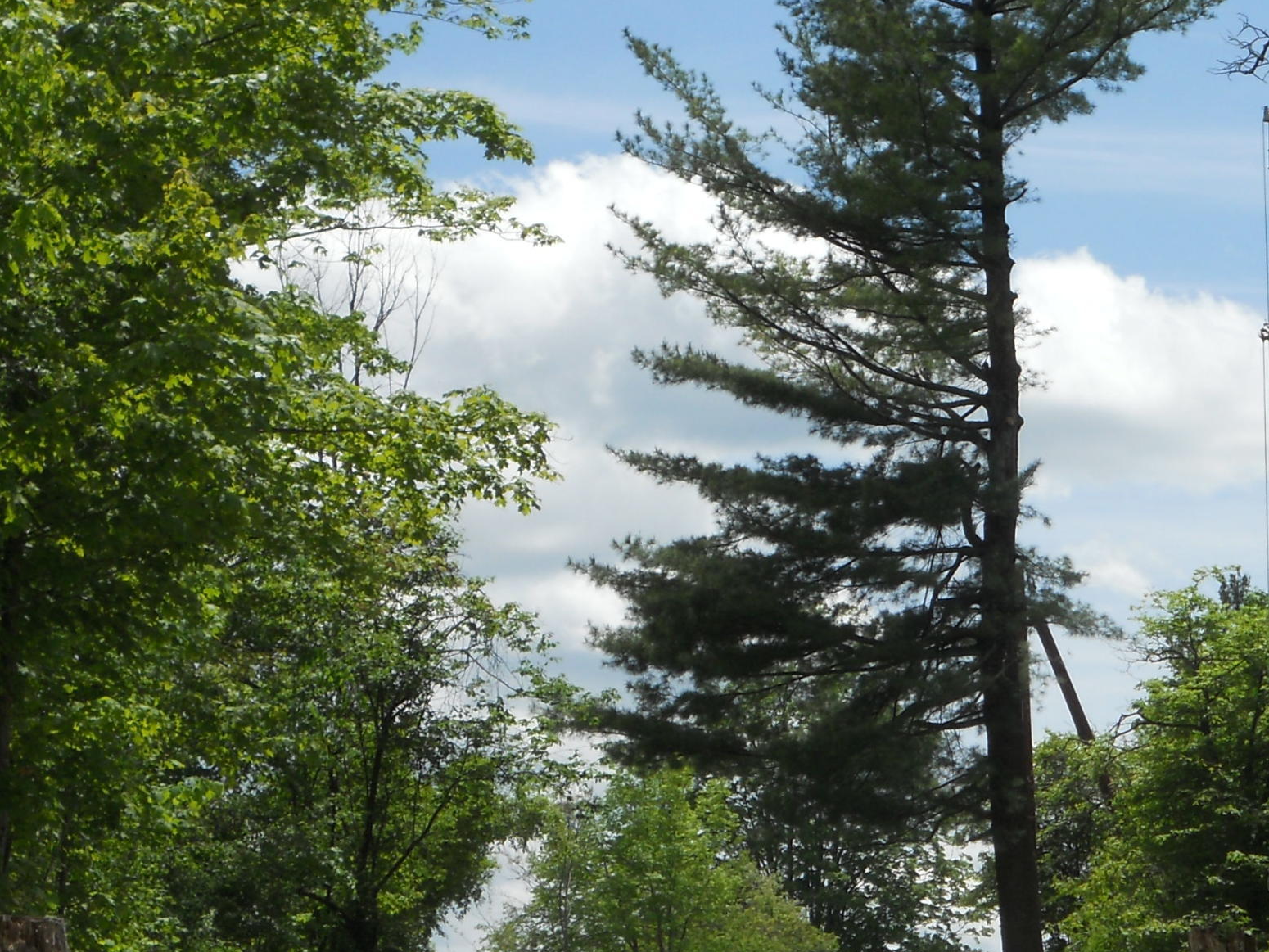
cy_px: 572
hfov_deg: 13.1
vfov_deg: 10.0
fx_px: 5463
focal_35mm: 149
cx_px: 1136
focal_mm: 13.9
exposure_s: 1/400
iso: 80
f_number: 5.9
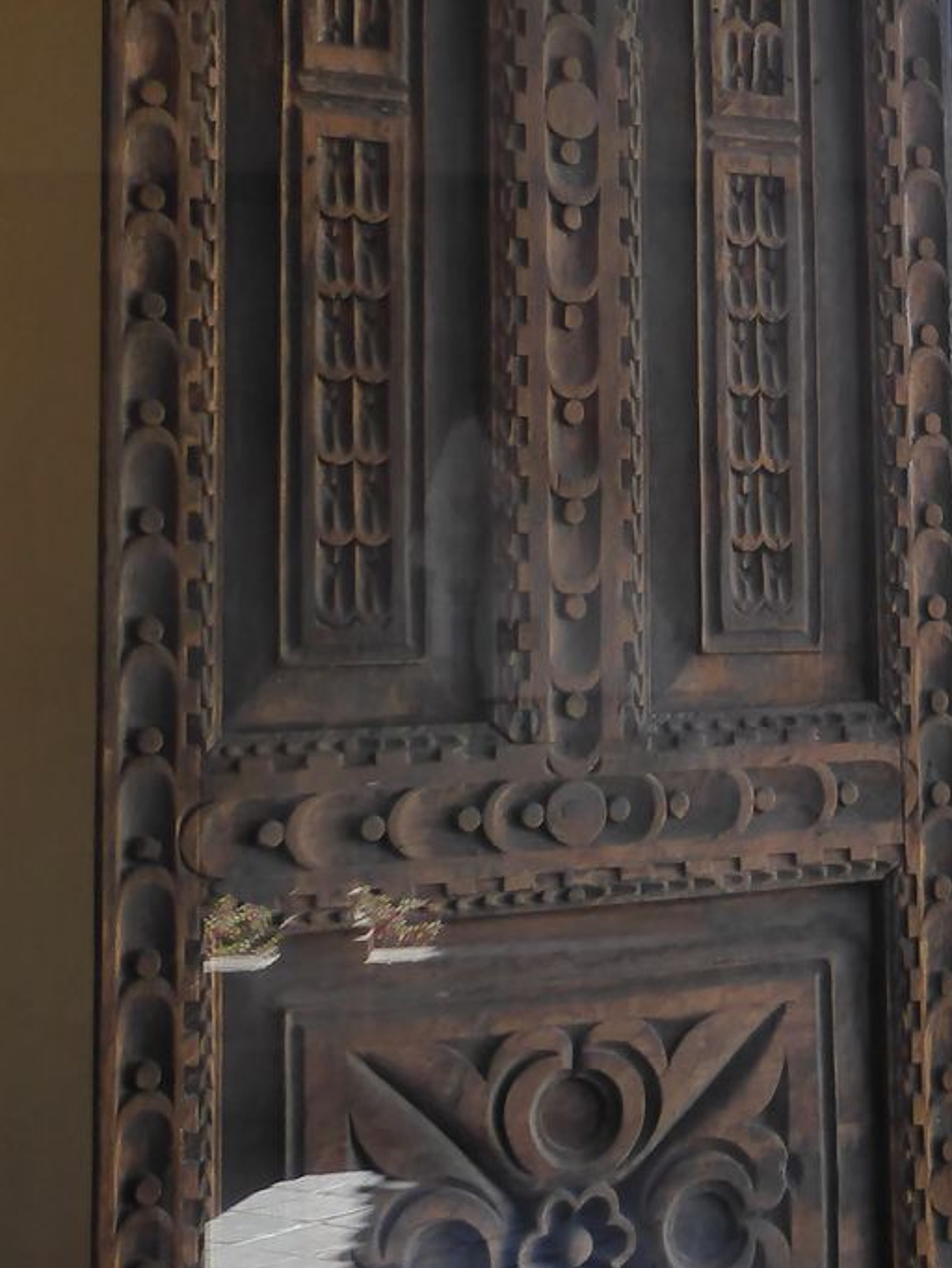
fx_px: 2492
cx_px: 852
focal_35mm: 68
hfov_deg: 21.2
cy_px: 385
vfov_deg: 28.3
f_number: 3.5
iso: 160
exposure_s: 1/100
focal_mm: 5
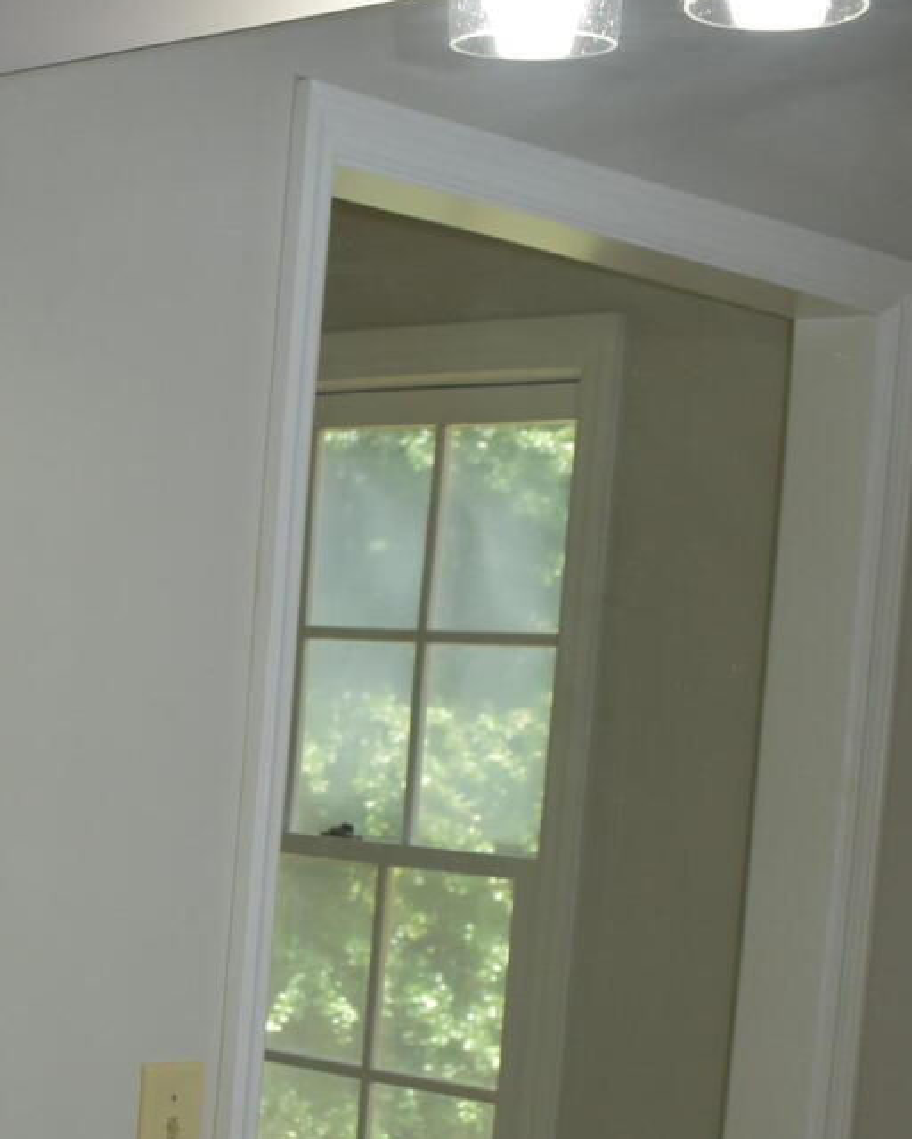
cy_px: 977
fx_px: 2969
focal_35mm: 88
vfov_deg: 21.4
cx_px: -107
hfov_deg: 16.9
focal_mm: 20
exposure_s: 1/200
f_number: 5
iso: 320
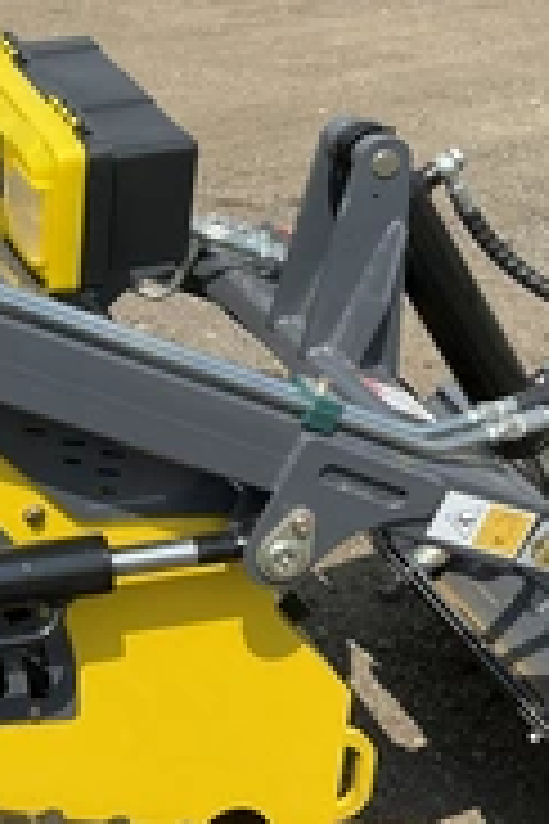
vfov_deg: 30.4
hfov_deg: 19.3
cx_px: -130
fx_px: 1510
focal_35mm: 66
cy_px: 315
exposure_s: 1/1912
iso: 25
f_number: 1.8
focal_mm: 3
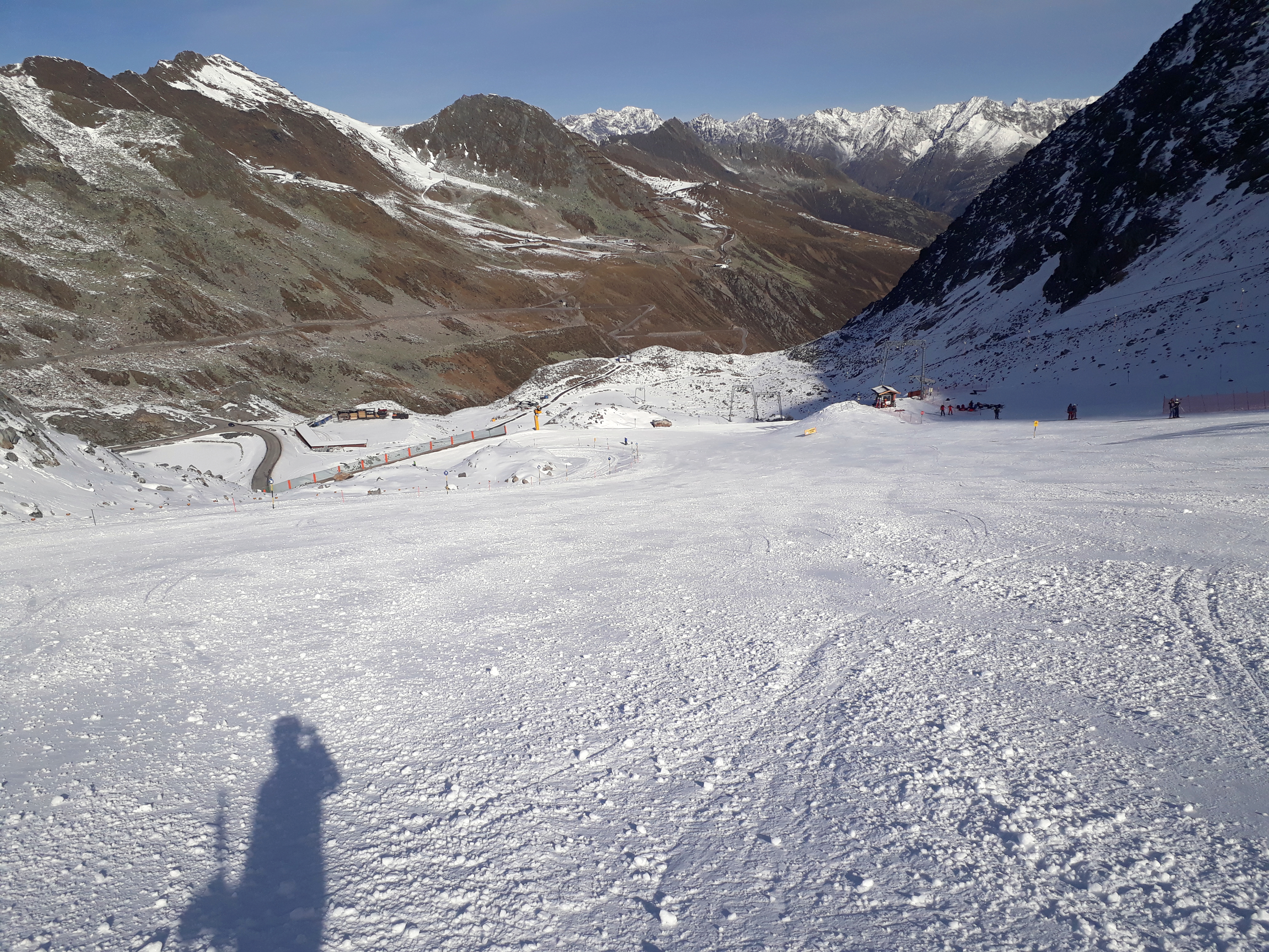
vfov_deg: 51.4
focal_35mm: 27
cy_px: 476
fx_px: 990
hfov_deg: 65.3
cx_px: 634
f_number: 1.9
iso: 40
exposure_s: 1/4831
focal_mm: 3.6
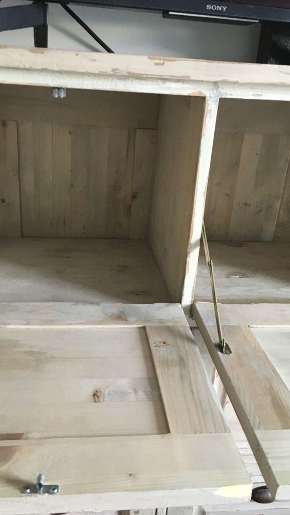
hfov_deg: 36.6
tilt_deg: -23.2
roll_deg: -3.9
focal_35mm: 32
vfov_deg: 61.0
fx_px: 438
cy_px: 255
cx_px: 131
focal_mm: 4.15
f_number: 2.2
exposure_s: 1/17
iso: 200
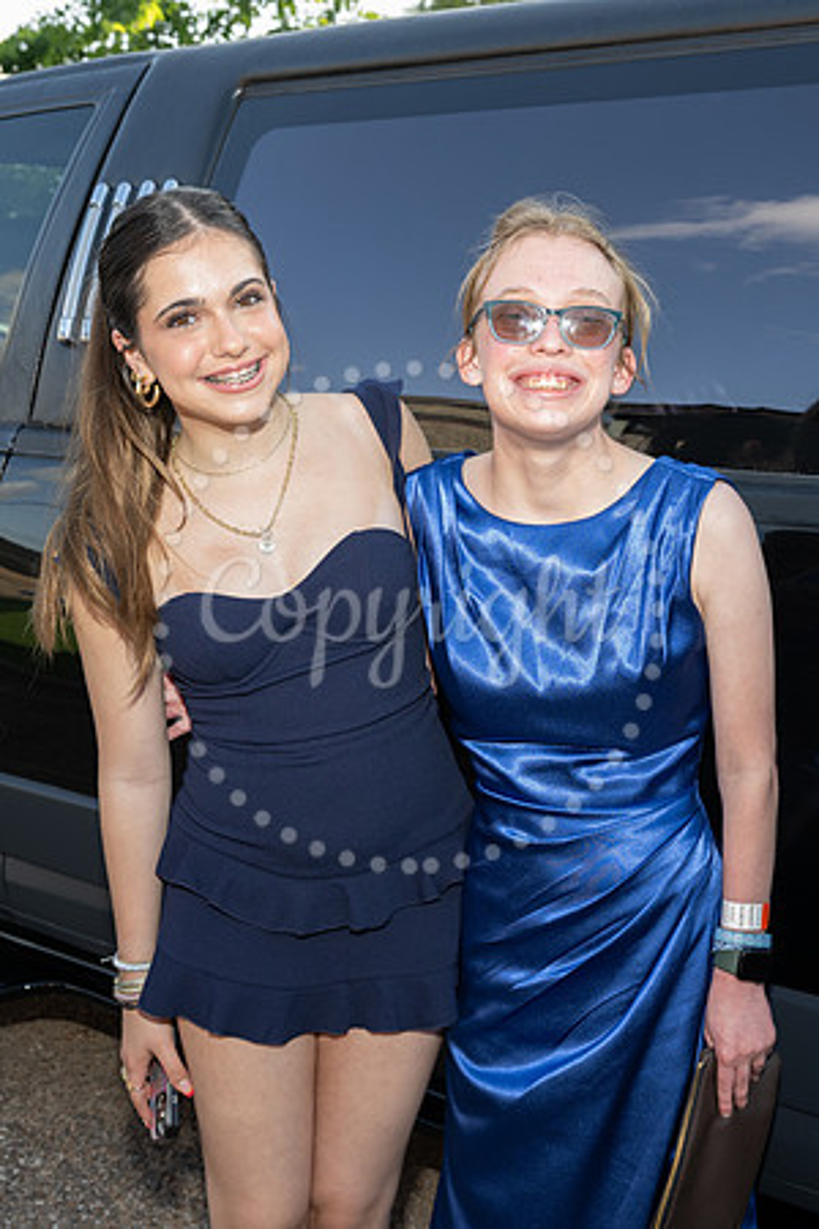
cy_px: 614
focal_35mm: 50
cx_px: 467
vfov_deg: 40.0
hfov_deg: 27.2
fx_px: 1689
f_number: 5.6
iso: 320
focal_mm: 33
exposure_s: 1/200
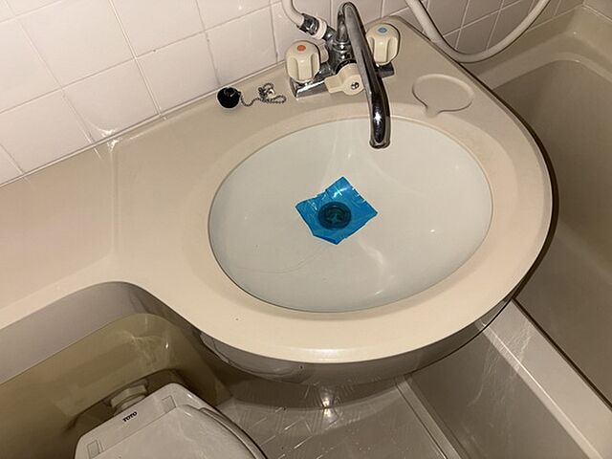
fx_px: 460
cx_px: 306
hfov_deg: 67.3
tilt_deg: -57.2
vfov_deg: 53.1
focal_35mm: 26
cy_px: 230
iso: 64
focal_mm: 5.96
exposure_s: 1/4
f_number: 1.6
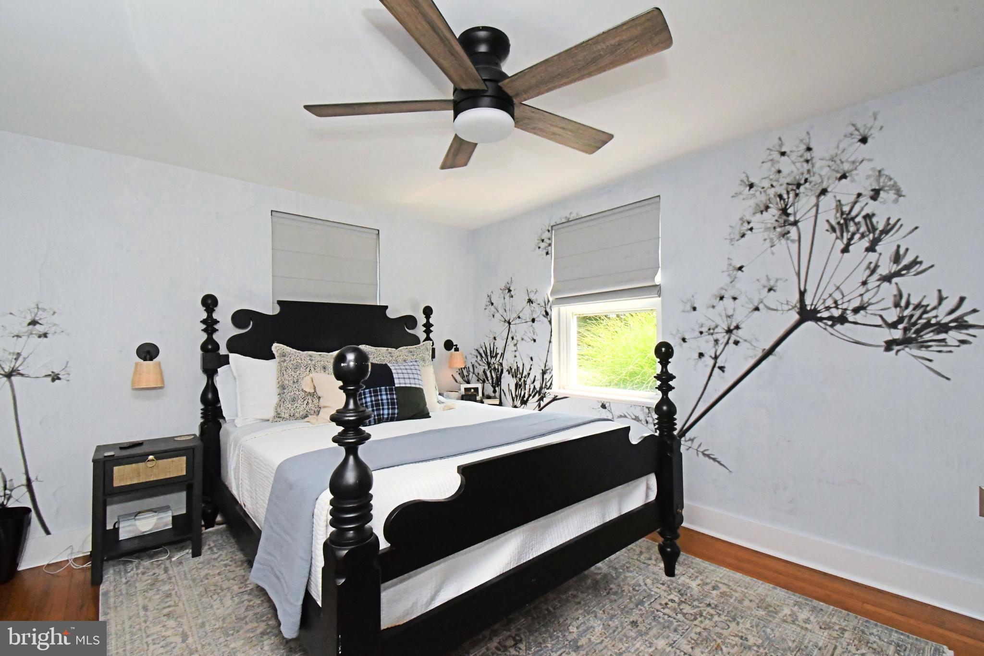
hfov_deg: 100.4
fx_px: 410
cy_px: 328
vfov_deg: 77.3
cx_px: 492
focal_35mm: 15
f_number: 16
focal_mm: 10
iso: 5000
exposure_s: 1/250
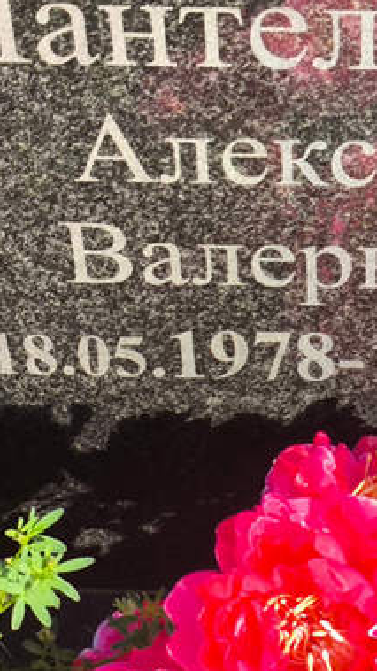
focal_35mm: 115
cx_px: 378
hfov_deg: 10.4
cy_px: 271
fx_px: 2045
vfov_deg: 18.6
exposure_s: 1/624
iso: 50
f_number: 1.7
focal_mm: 4.71
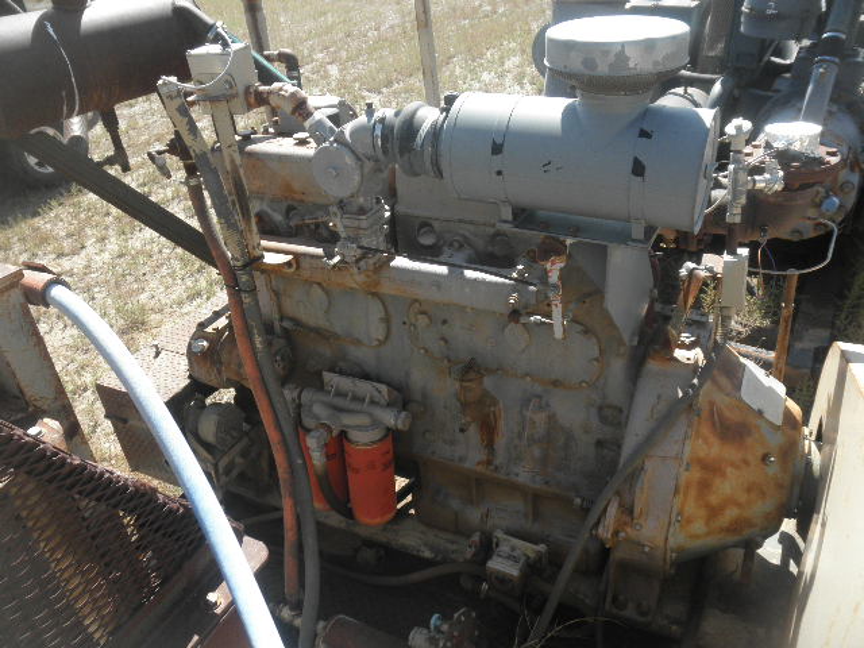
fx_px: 699
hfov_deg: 63.4
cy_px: 324
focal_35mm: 28
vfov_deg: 49.7
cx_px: 432
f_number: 3
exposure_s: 1/400
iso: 64
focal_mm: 5
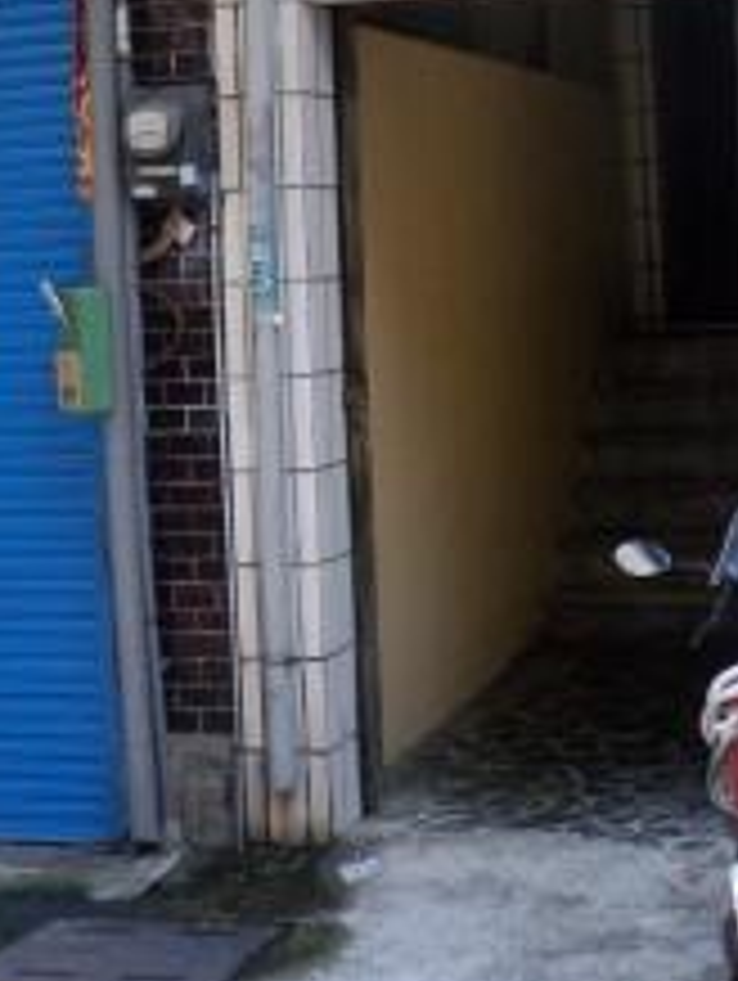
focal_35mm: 78
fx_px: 2213
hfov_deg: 18.8
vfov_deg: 24.1
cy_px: 45
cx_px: 562
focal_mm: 6.3
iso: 100
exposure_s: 1/125
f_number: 3.5
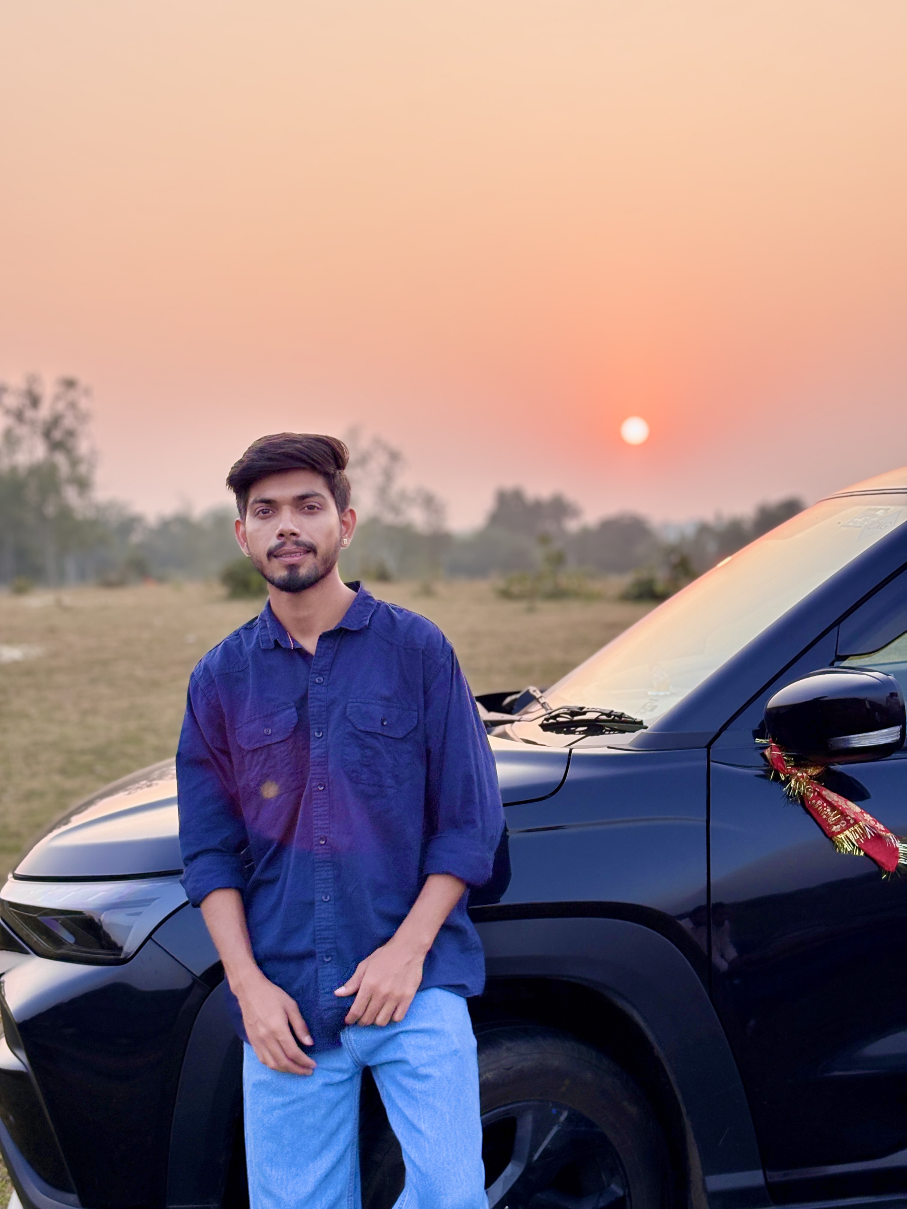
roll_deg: +2.3
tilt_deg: -1.3
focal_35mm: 52
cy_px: 604
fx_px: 1817
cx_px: 454
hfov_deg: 28.0
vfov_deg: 36.8
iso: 40
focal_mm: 5.96
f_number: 1.6
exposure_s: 1/519
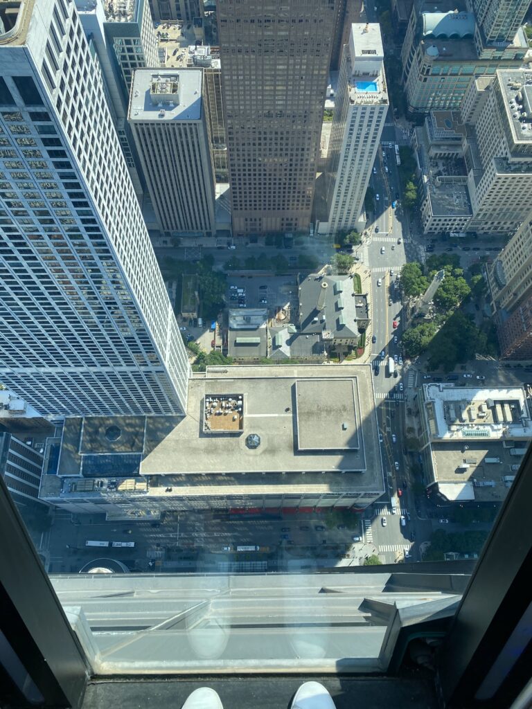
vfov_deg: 67.3
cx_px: 266
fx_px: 533
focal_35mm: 26
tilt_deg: -66.6
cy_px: 354
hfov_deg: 53.1
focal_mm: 4.25
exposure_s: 1/1063
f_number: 1.8
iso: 32
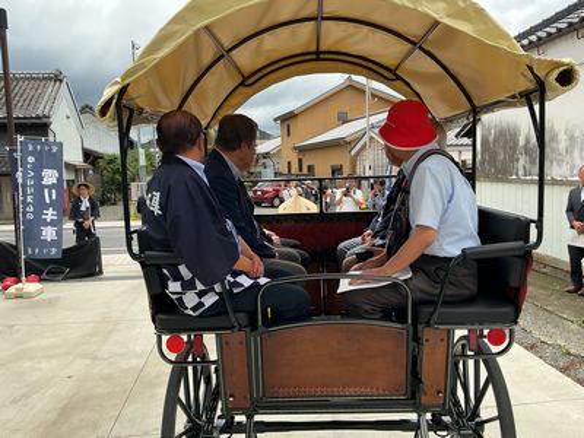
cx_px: 292
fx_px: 489
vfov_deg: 48.2
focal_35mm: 29
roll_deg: +1.3
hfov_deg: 61.7
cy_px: 219
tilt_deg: -6.5
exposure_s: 1/804
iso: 25
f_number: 1.8
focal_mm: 3
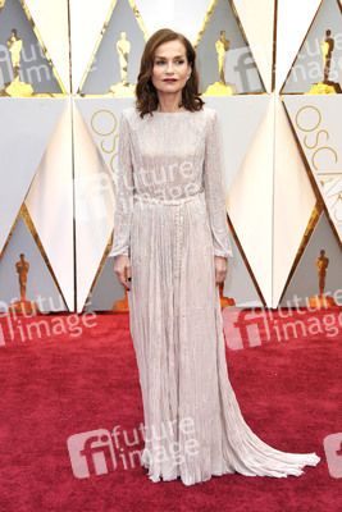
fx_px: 1025
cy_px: 256
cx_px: 171
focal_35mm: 72
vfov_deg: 28.1
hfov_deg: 18.9
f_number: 7.1
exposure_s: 1/250
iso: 1000
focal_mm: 72
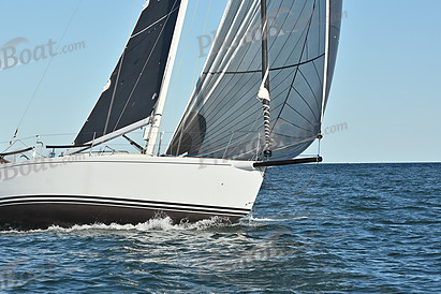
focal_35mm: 141
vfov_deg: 9.7
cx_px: 142
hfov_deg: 14.5
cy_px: 100
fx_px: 1727
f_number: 11
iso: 320
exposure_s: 1/1250
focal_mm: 100
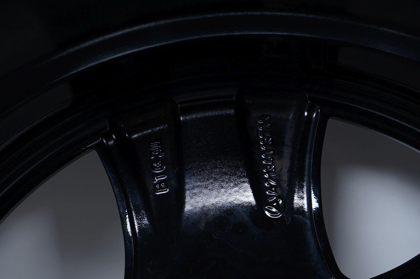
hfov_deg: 43.6
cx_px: 210
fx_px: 525
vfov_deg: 29.8
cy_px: 140
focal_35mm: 45
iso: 250
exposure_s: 1/100
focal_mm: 45
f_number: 7.1
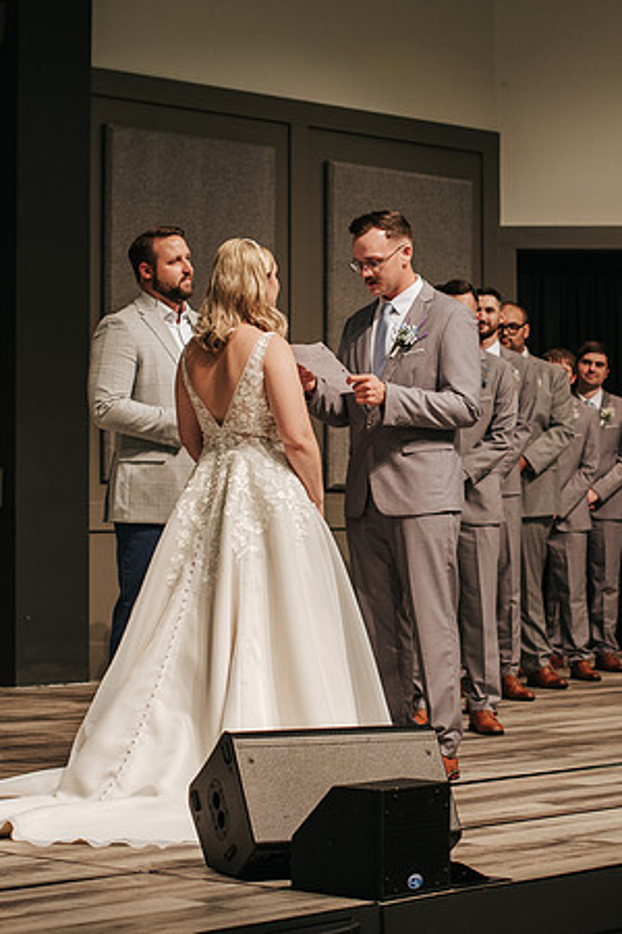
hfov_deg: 14.0
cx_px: 426
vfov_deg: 20.9
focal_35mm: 98
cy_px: 408
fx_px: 2532
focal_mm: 50
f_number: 3.2
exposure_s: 1/200
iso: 640
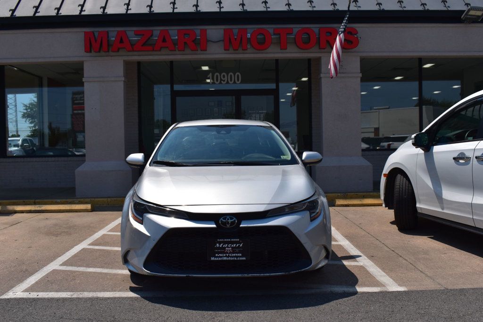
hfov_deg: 53.1
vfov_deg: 36.8
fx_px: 483
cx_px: 242
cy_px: 161
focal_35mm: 36
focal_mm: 24
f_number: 11
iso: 200
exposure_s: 1/640
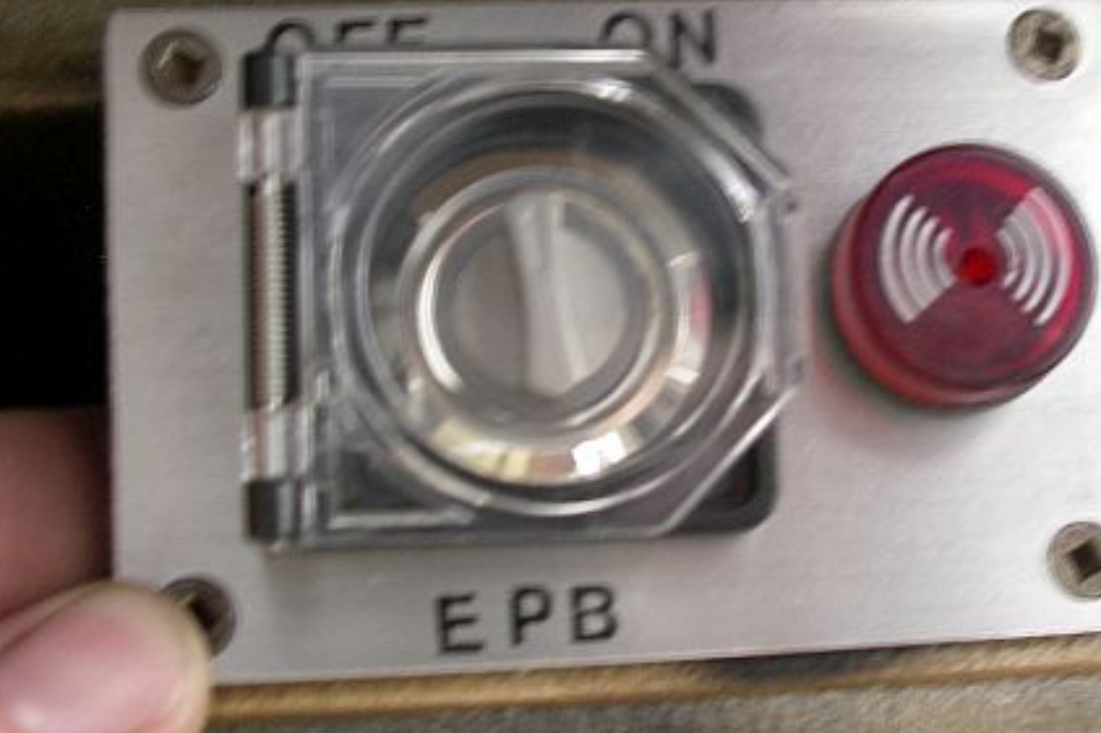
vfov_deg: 18.6
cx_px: 775
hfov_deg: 27.5
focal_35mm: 73
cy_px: 260
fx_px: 2232
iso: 200
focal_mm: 7.8
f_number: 2.8
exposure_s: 1/1.67
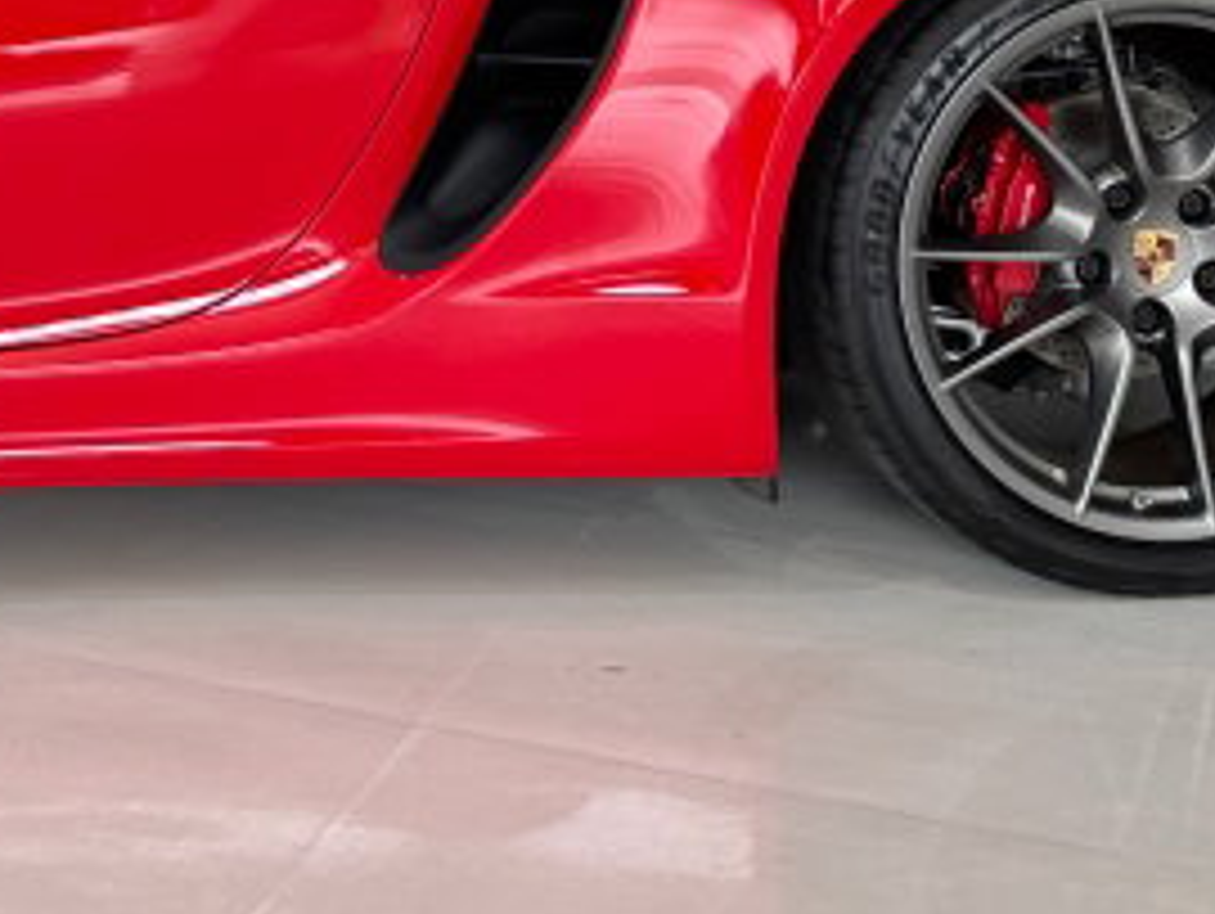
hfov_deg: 20.6
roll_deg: +0.8
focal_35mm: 91
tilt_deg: -1.9
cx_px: -68
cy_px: -486
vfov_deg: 15.0
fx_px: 3197
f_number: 1.78
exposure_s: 1/153
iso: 64
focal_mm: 6.76
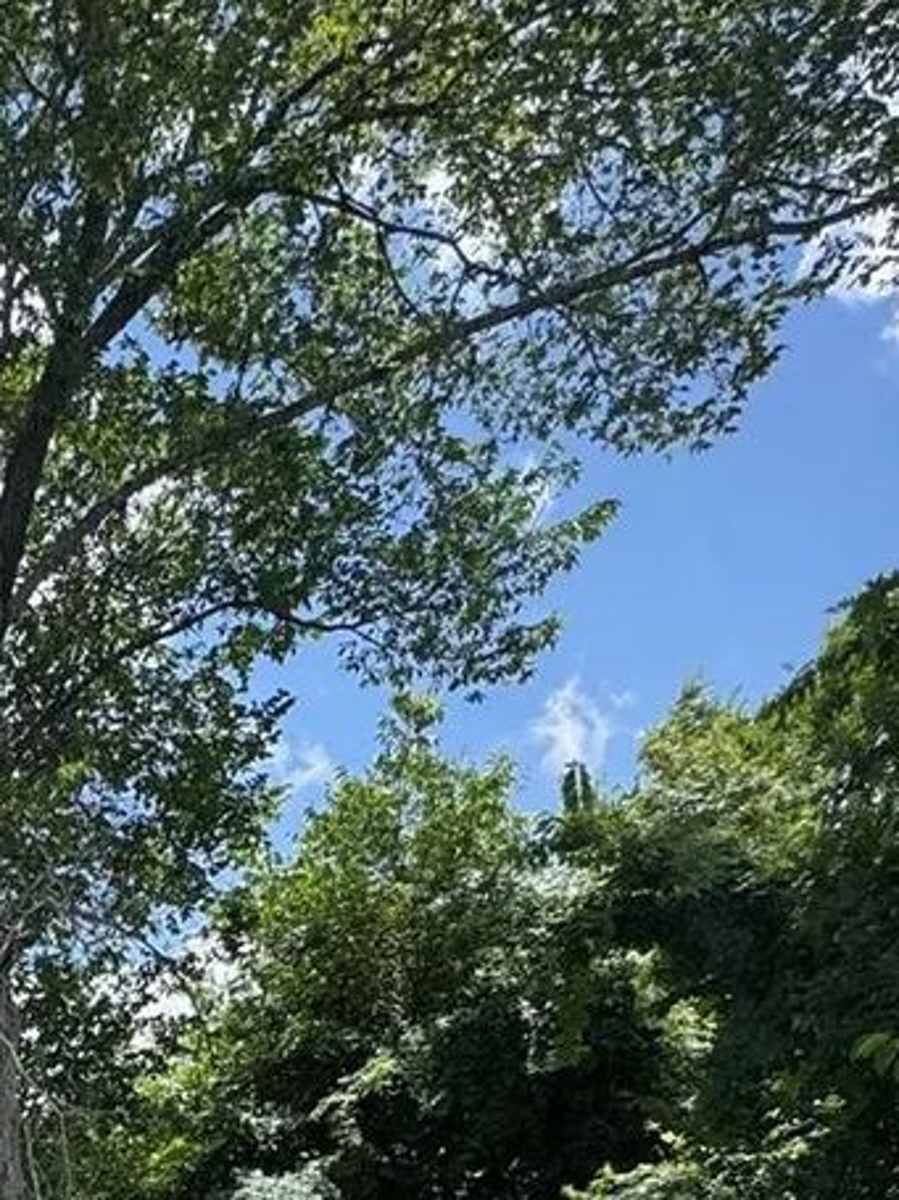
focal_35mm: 42
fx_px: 1455
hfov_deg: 30.2
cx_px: -129
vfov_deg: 34.1
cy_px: 1507
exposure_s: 1/756
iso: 40
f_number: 2.2
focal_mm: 2.22
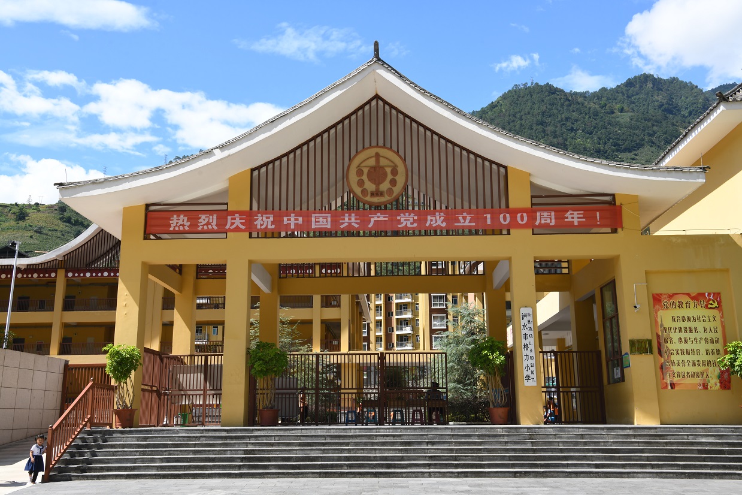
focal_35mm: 38
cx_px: 371
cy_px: 248
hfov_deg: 50.7
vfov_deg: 35.1
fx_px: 783
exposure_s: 1/160
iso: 200
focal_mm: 38
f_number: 13
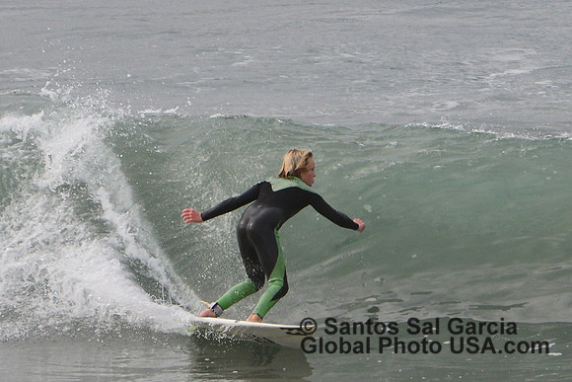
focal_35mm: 550
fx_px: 8741
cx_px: 286
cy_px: 191
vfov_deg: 2.5
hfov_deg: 3.7
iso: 1000
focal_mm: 550
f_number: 14
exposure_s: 1/500
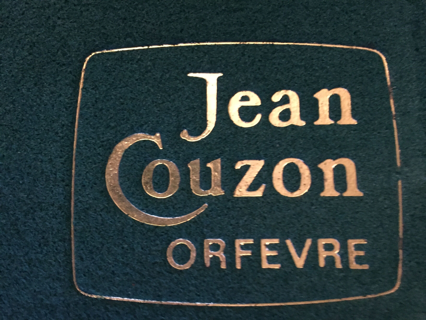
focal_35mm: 29
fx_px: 357
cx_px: 213
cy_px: 160
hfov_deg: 61.7
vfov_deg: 48.2
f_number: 2.2
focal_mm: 4.15
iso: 320
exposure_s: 1/17
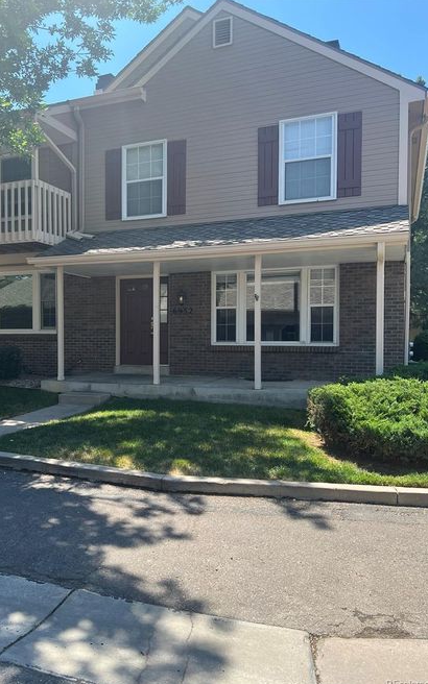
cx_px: 176
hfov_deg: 44.4
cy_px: 344
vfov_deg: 66.5
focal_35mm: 28
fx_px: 523
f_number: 1.5
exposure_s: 1/1124
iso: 50
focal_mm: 5.7
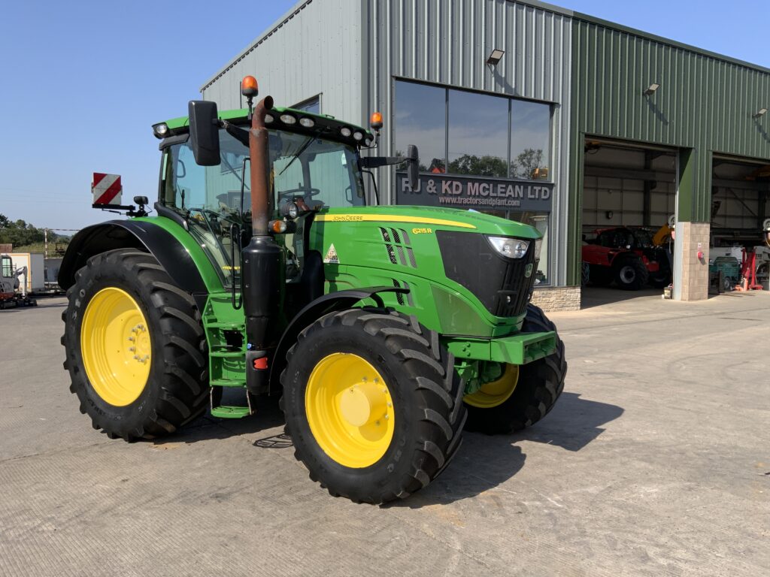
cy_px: 288
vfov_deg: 48.2
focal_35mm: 29
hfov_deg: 61.7
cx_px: 385
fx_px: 645
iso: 16
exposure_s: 1/1412
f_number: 1.8
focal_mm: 3
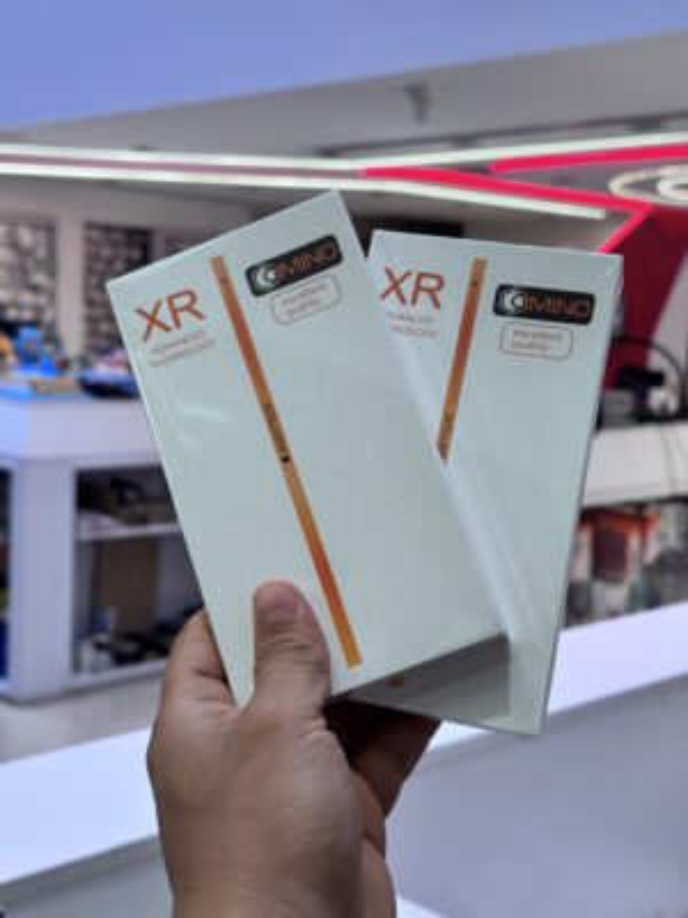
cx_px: 344
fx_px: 1272
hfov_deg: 30.3
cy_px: 459
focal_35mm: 48
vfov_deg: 39.7
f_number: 1.78
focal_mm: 6.76
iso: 50
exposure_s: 1/152
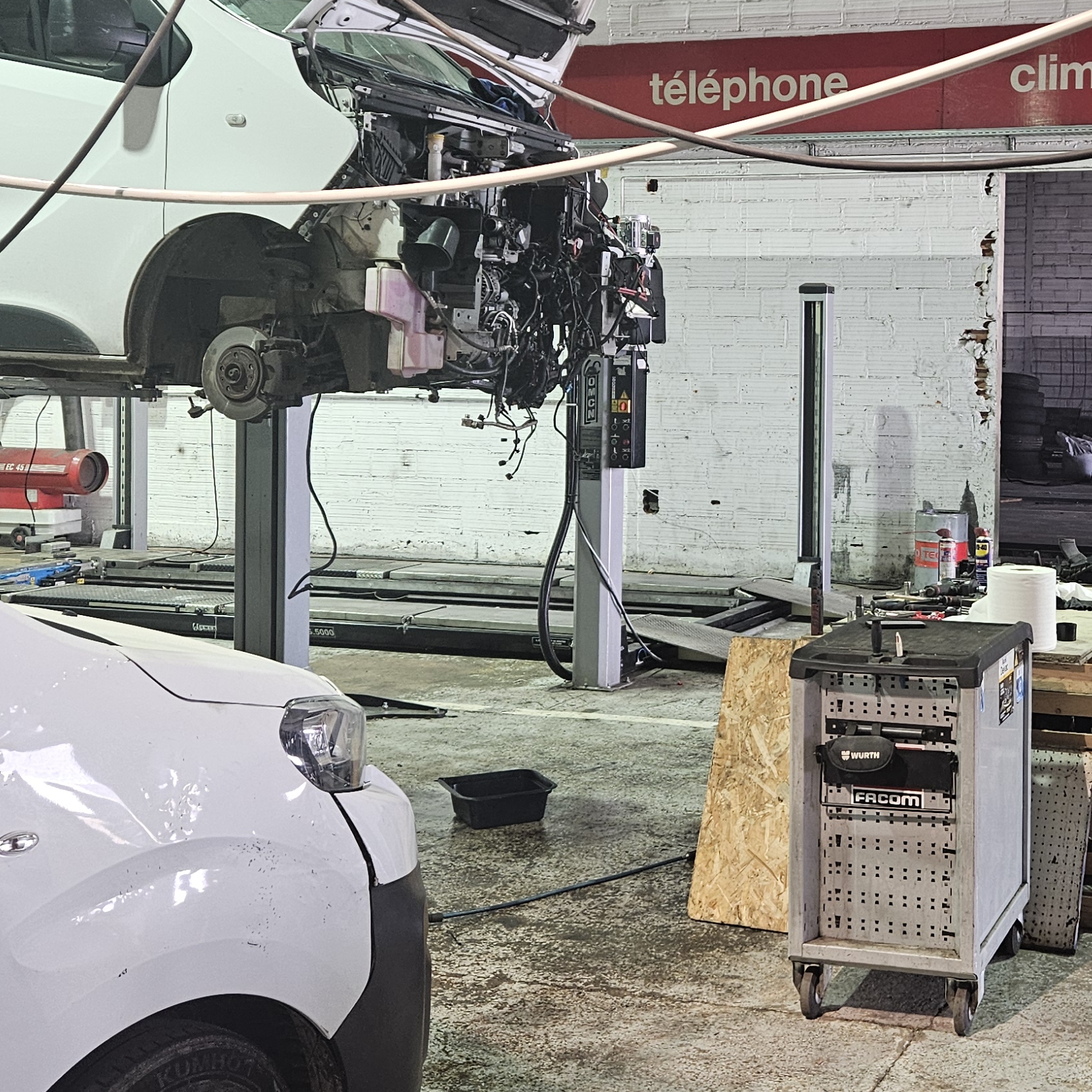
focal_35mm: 49
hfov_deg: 33.2
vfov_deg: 34.3
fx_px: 1749
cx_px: 942
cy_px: 349
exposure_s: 1/100
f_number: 1.8
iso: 125
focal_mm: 5.4
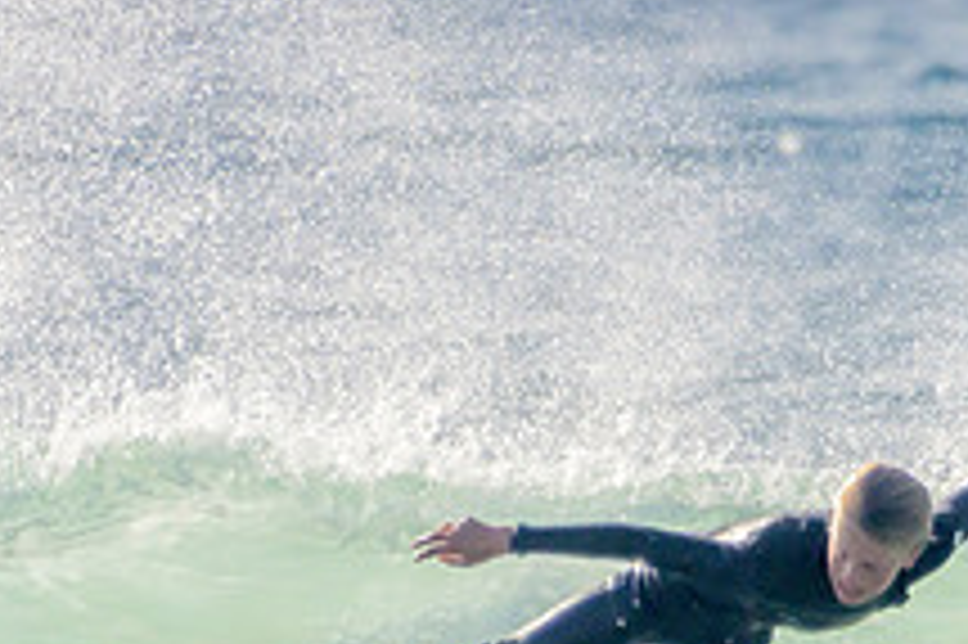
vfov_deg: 0.7
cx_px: 419
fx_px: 54407
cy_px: 826
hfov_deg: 1.0
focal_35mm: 2025
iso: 800
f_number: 11
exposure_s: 1/2000
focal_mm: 750
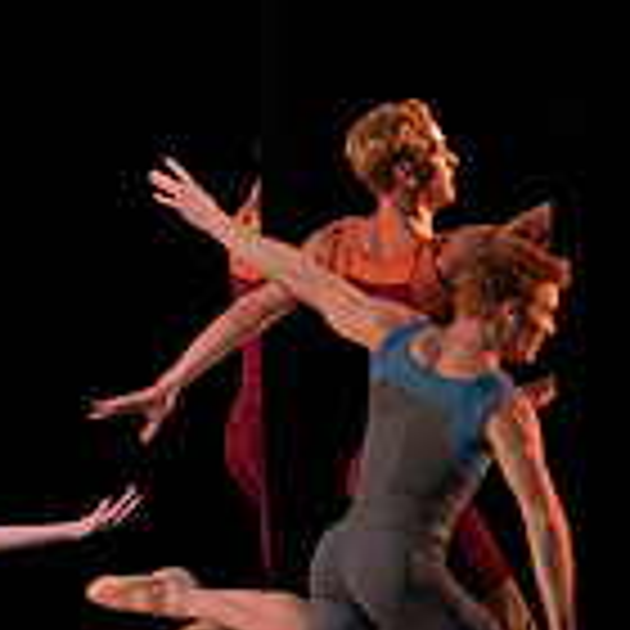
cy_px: 250
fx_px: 16658
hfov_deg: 2.2
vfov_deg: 2.2
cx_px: -414
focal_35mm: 809
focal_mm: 229
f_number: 8
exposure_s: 1/400
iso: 6400
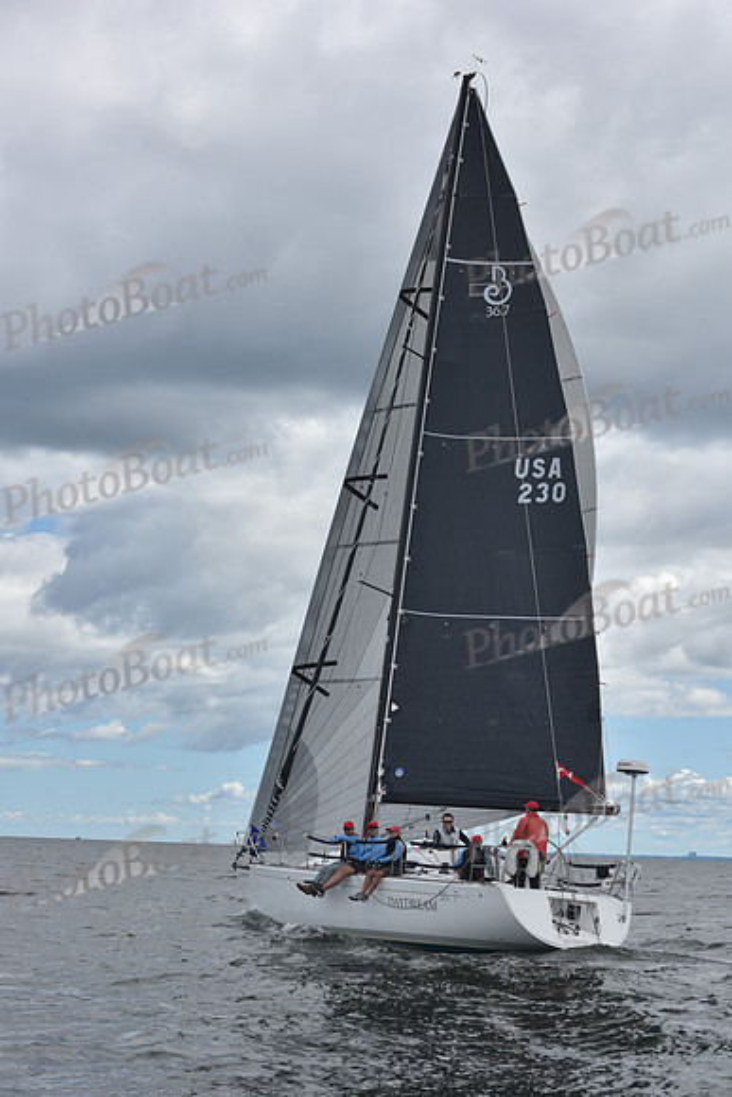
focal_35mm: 70
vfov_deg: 28.8
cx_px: 366
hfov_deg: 19.5
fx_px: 2134
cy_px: 548
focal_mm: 70
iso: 250
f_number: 9
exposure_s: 1/800
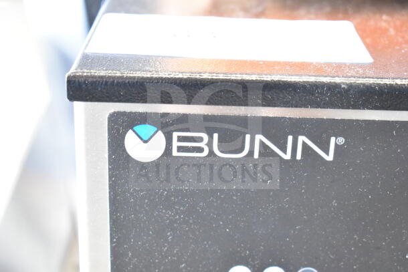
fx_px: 714
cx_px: 204
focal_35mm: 63
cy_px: 136
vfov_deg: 21.6
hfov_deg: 31.9
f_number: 5
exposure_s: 1/60
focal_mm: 42
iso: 10000
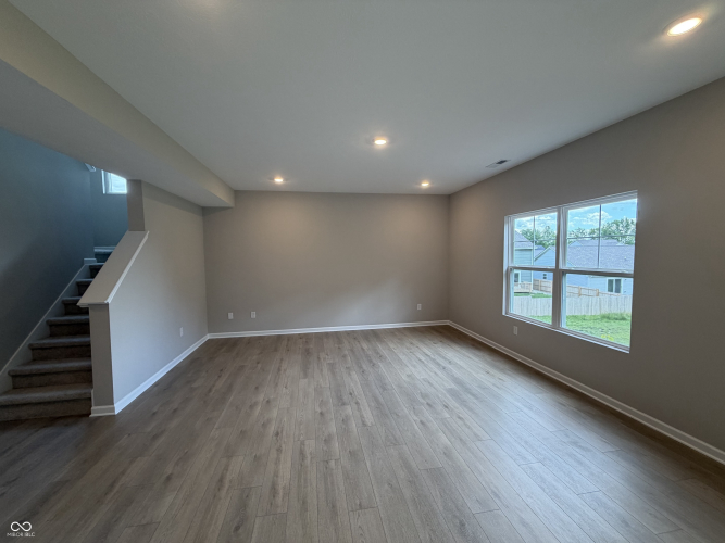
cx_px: 362
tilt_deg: -3.9
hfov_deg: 102.1
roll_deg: +1.1
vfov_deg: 85.7
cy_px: 272
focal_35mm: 14
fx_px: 293
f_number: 2.2
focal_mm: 2.22
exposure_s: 1/120
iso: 125
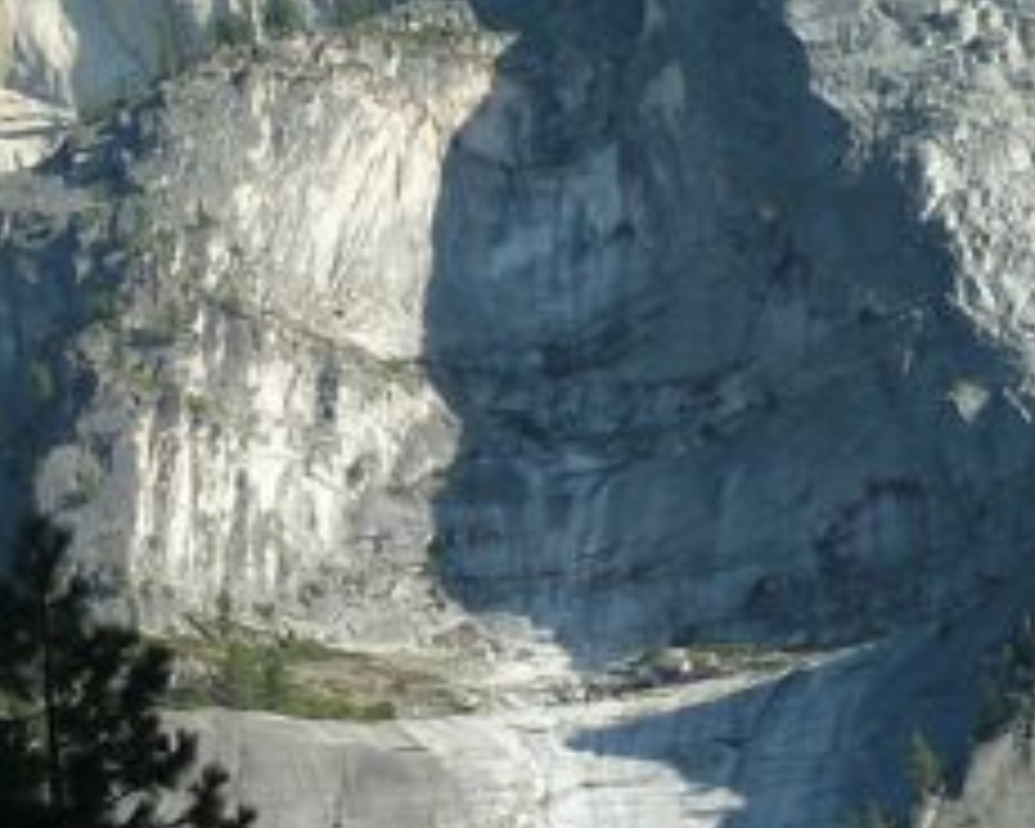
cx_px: -76
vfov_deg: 11.3
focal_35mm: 136
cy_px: 482
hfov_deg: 13.9
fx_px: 4166
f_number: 4
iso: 80
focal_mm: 6.5
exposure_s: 1/320
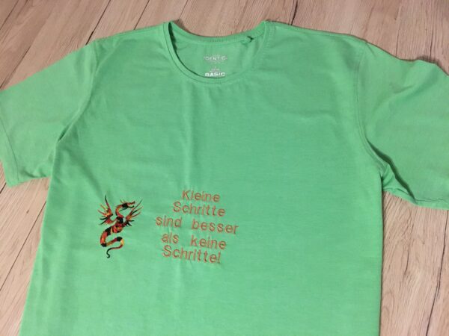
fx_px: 376
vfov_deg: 48.2
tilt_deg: -66.6
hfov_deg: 61.7
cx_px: 224
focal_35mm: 29
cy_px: 168
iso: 320
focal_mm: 4.15
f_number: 2.2
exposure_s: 1/17
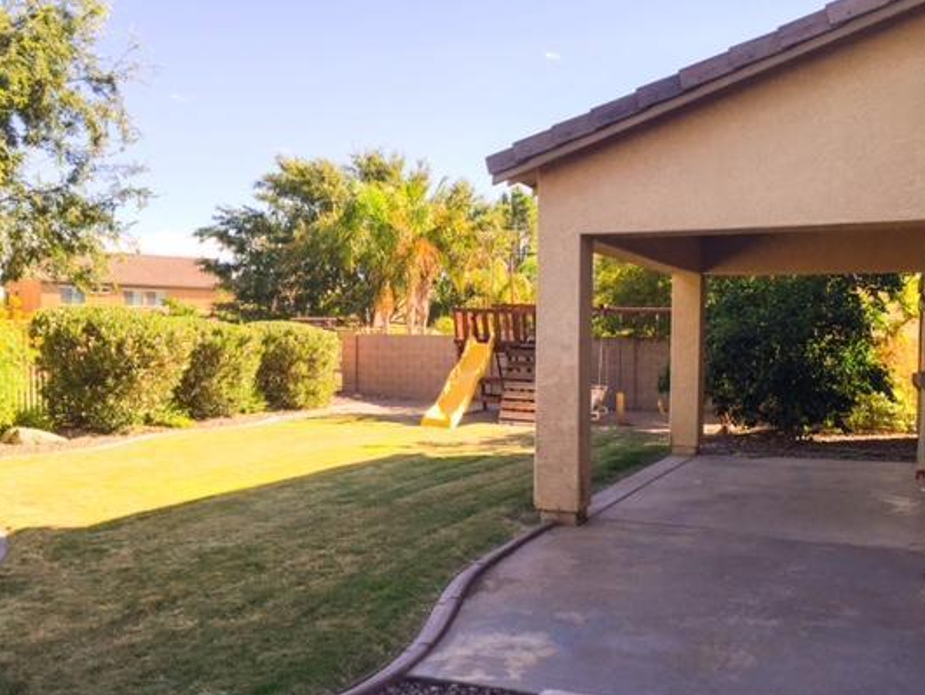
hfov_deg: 52.6
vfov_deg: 40.6
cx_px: 490
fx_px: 936
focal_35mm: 35
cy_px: 405
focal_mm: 4.15
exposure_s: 1/807
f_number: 2.2
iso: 32
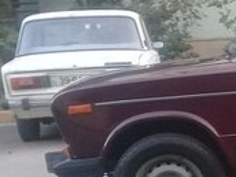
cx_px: 414
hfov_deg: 14.7
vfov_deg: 12.3
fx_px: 811
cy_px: 176
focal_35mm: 119
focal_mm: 3.3
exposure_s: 1/33
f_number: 2.2
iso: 80
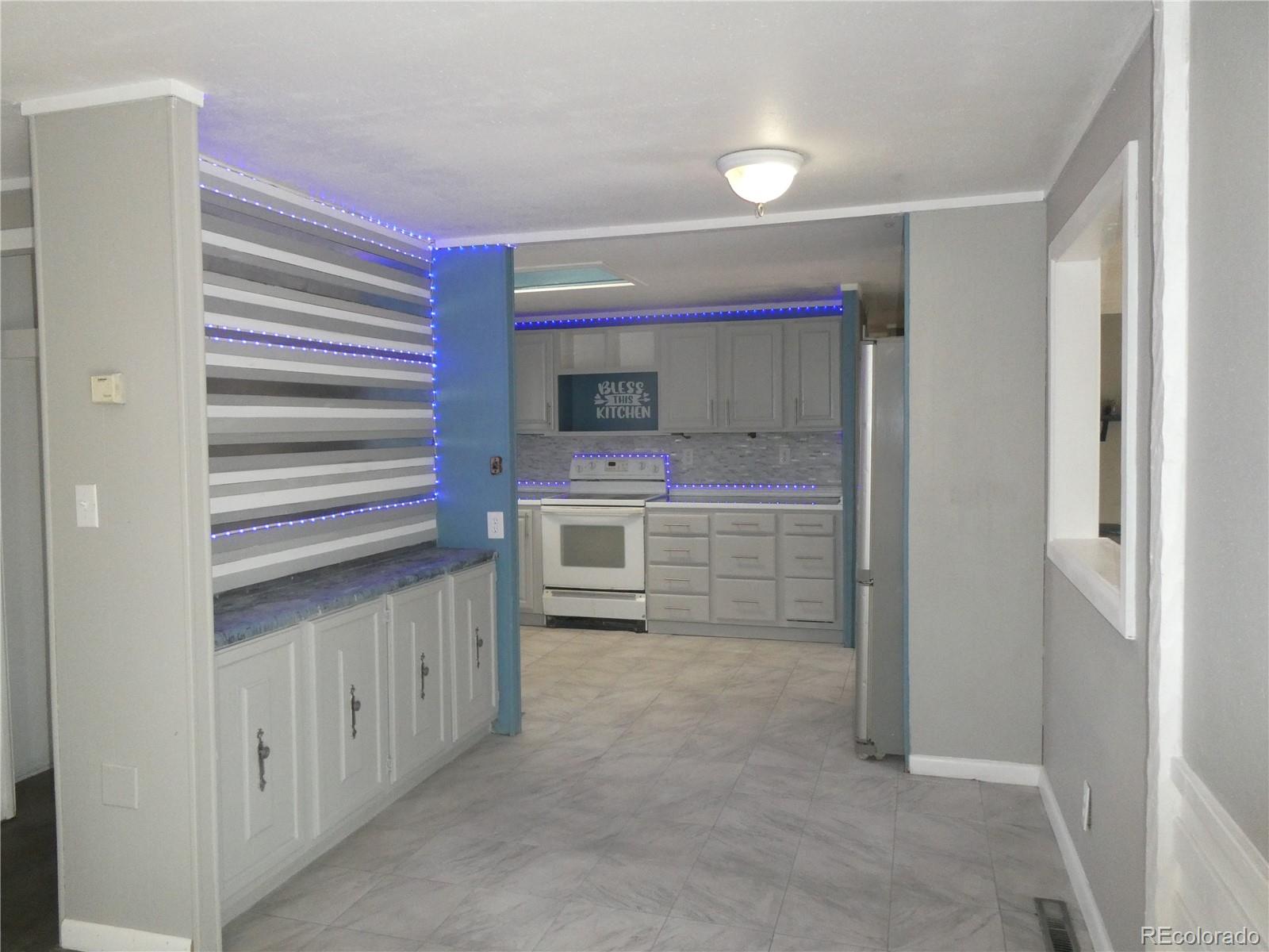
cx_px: 634
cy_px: 476
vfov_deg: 56.8
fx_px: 880
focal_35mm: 24
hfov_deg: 71.6
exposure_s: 1/125
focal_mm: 4.3
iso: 500
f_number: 3.3
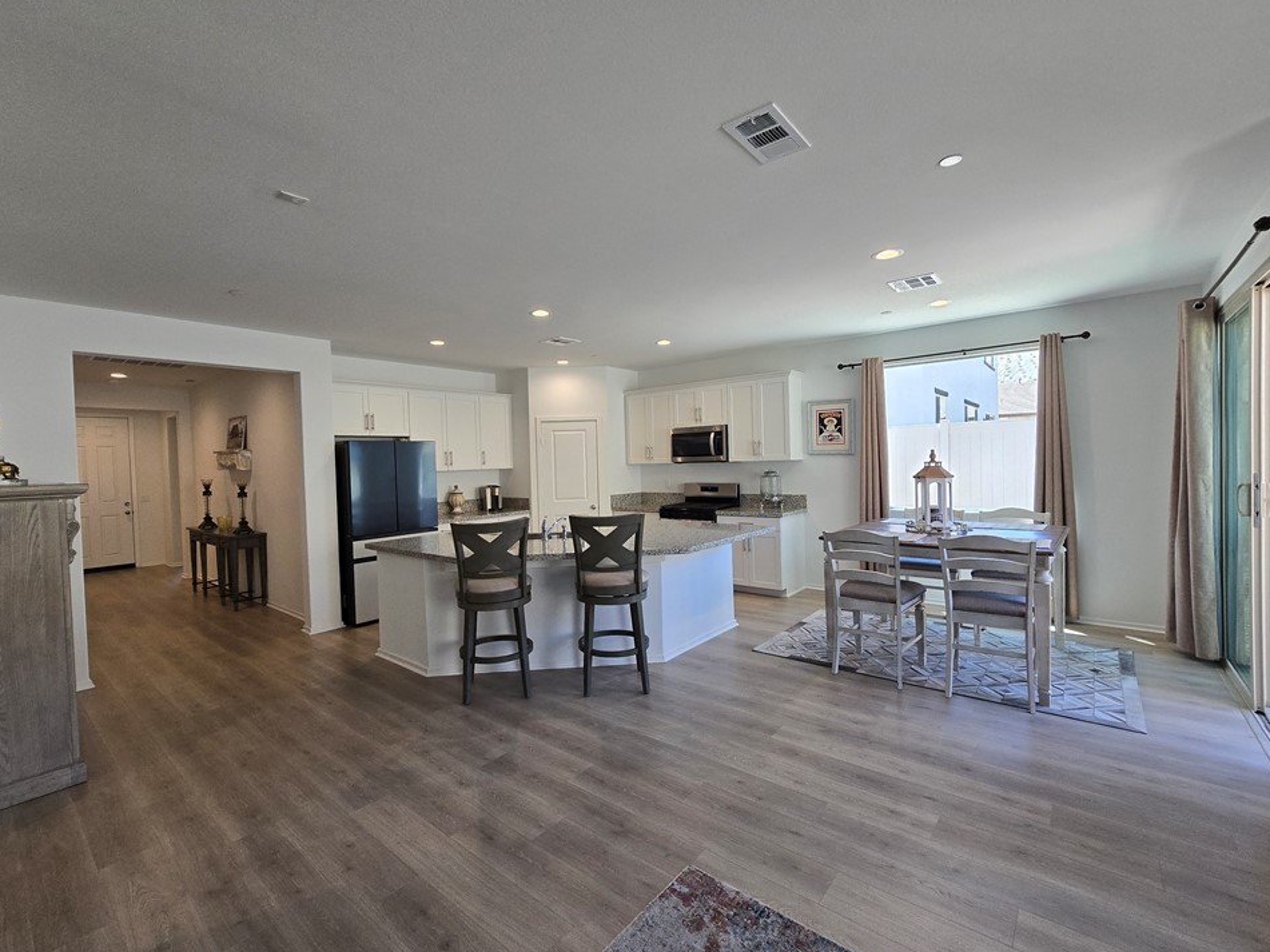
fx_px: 514
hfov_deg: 102.0
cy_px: 474
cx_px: 612
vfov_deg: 85.7
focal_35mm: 14
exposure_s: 1/60
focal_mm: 2.2
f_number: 2.2
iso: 50
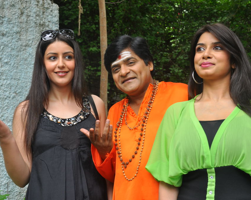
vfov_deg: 26.2
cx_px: 137
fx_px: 431
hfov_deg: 32.5
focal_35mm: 58
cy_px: 100
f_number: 6.3
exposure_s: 1/125
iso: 250
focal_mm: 34
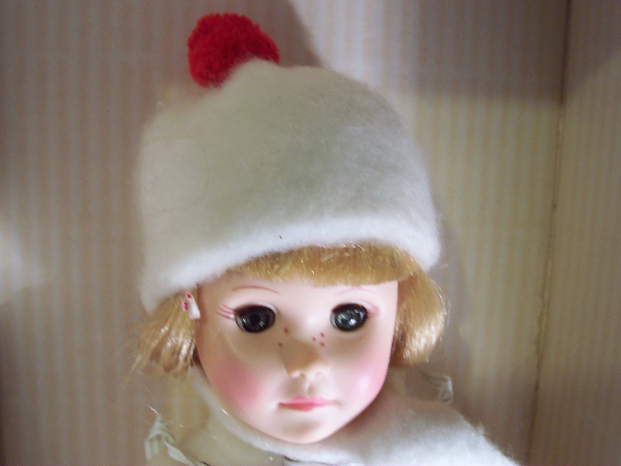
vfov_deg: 38.7
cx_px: 310
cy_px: 233
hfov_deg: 50.1
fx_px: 664
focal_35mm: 37
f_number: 2.8
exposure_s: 1/30
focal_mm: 5.6
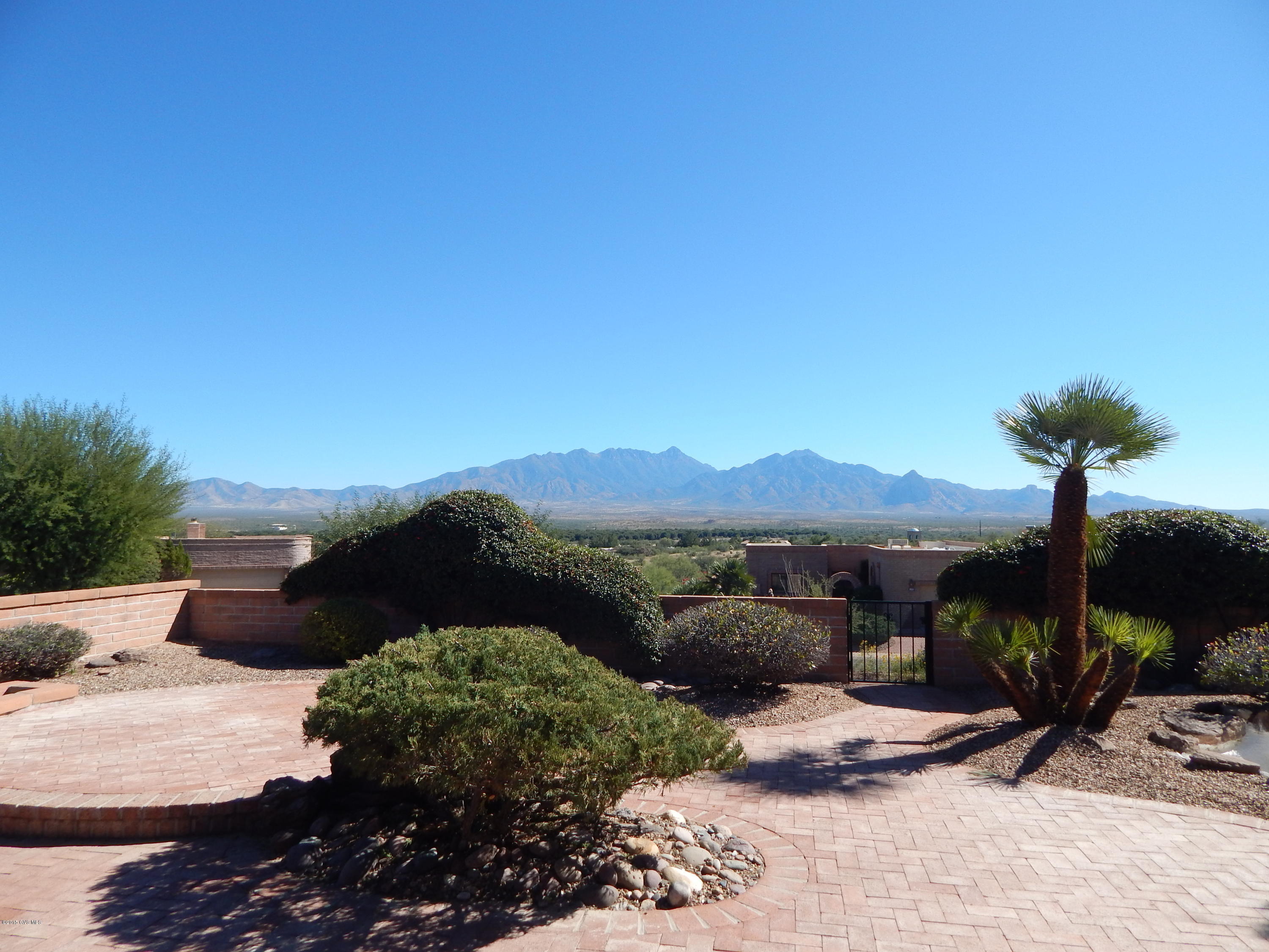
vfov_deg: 61.1
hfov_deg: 76.4
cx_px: 634
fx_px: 807
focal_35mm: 22
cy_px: 476
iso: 125
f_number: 6
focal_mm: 4
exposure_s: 1/500
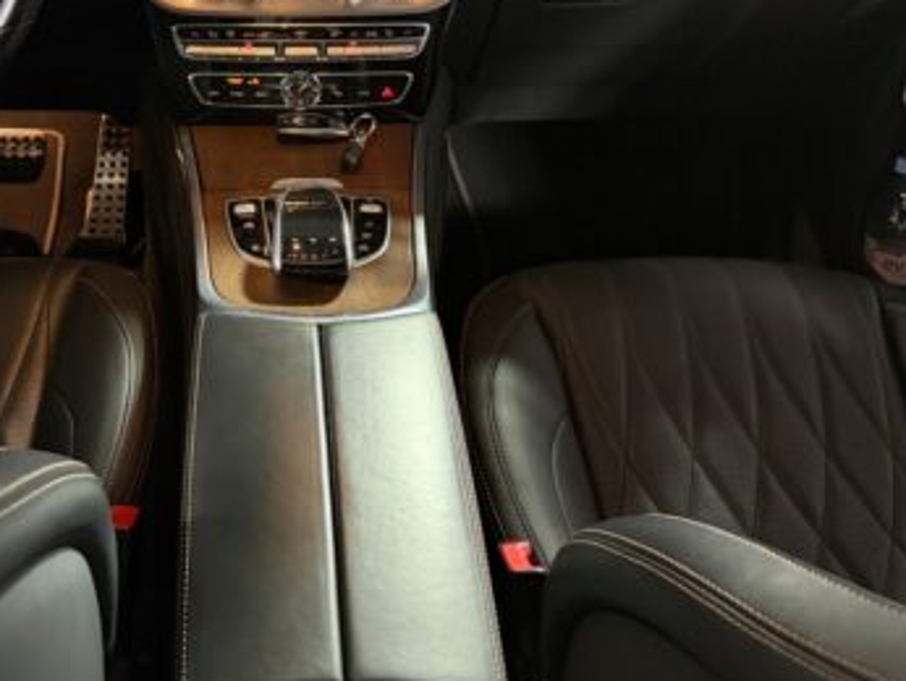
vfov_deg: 33.1
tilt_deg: -38.3
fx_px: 1126
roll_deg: +0.2
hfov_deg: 43.0
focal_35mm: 43
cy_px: 193
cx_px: 275
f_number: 1.78
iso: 1000
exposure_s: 1/33
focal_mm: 6.76
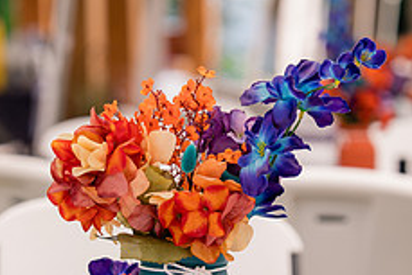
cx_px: 245
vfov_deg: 7.8
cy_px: 215
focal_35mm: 177
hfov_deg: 11.6
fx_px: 2027
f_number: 2.8
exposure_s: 1/320
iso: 160
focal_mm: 70
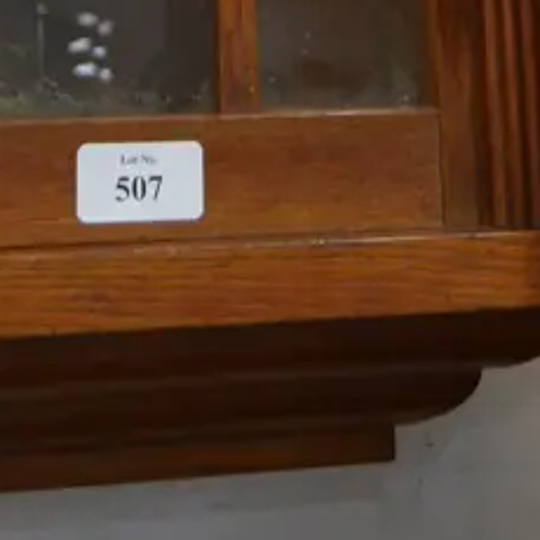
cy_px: -648
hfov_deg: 15.7
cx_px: 97
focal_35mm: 110
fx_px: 1941
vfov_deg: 13.0
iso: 500
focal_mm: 14
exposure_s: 1/60
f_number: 3.5
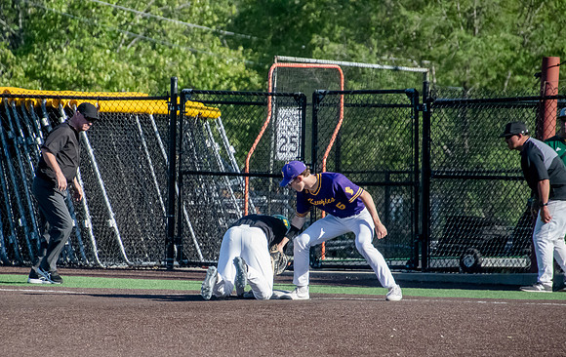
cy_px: 232
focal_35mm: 470
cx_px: 217
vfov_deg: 2.8
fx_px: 7265
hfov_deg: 4.5
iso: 2500
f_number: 6.3
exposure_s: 1/4000
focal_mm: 250
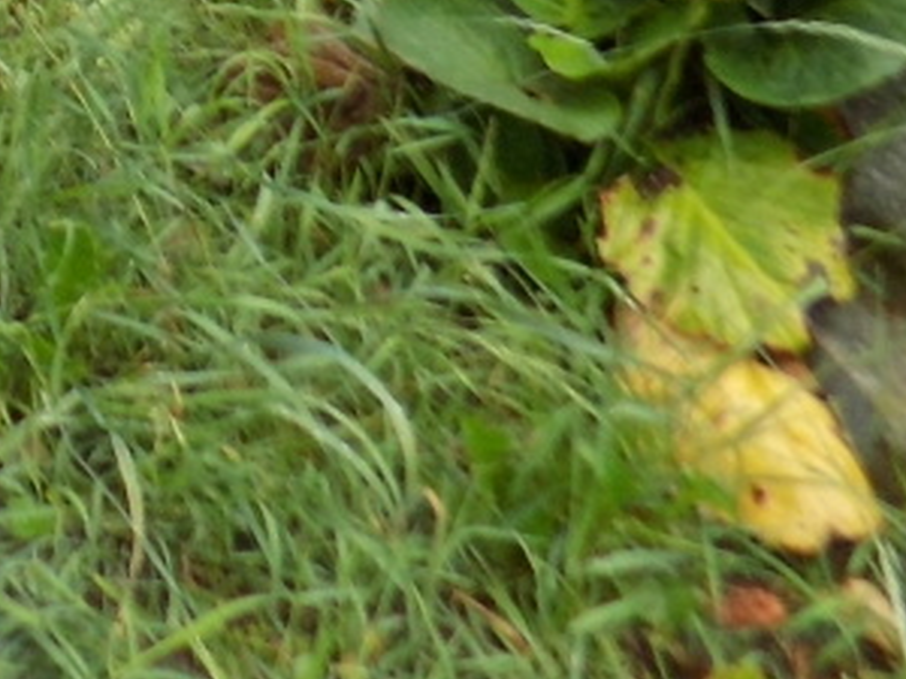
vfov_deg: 12.8
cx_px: -915
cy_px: -745
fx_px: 2565
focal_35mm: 98
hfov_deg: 15.7
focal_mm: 4
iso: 100
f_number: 3.1
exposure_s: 1/30
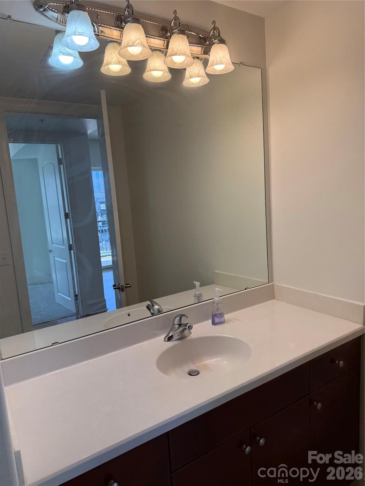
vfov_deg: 71.6
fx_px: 337
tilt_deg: -6.4
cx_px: 182
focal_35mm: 24
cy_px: 243
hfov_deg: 56.8
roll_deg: +3.8
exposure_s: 1/246
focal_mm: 6.76
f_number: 1.78
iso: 100
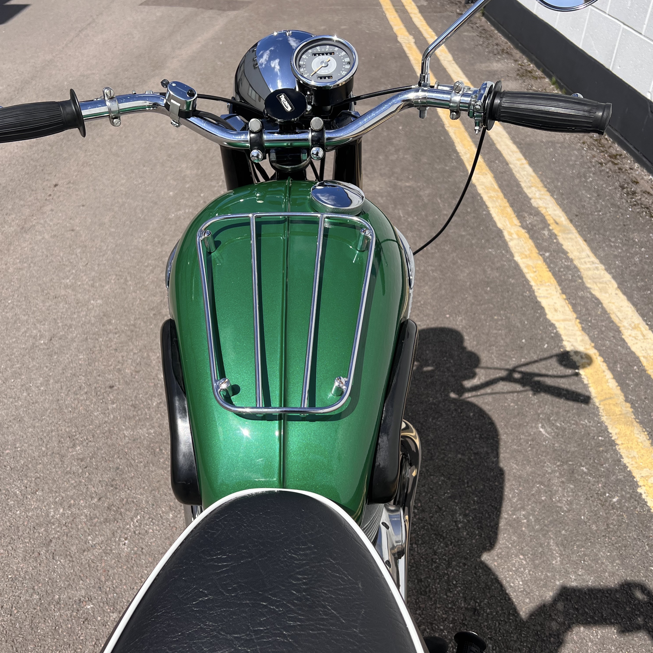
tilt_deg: -36.4
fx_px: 662
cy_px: 326
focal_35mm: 31
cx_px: 319
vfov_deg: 52.5
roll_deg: +0.2
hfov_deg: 52.5
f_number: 1.5
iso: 50
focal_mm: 5.7
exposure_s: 1/4831
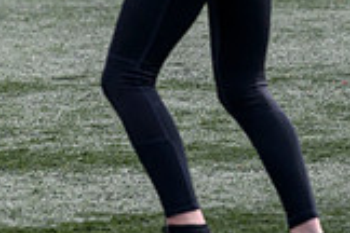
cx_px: -177
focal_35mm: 625
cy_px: -113
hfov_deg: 3.3
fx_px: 6076
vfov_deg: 2.2
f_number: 4.5
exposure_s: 1/1600
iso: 1600
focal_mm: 160
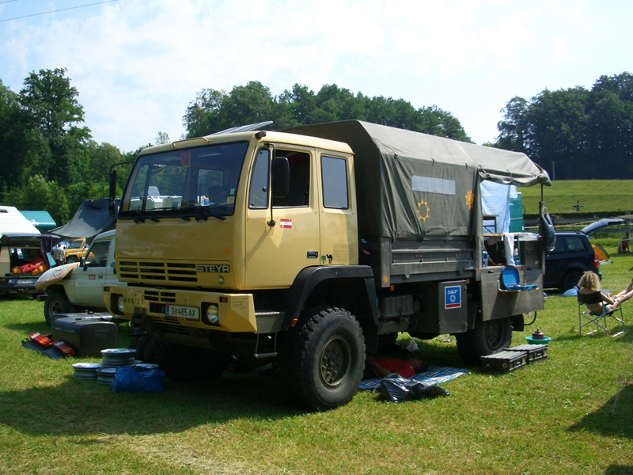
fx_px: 750
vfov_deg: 35.1
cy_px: 238
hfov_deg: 45.8
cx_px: 316
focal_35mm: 41
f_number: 4.6
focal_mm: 6.8
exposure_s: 1/500
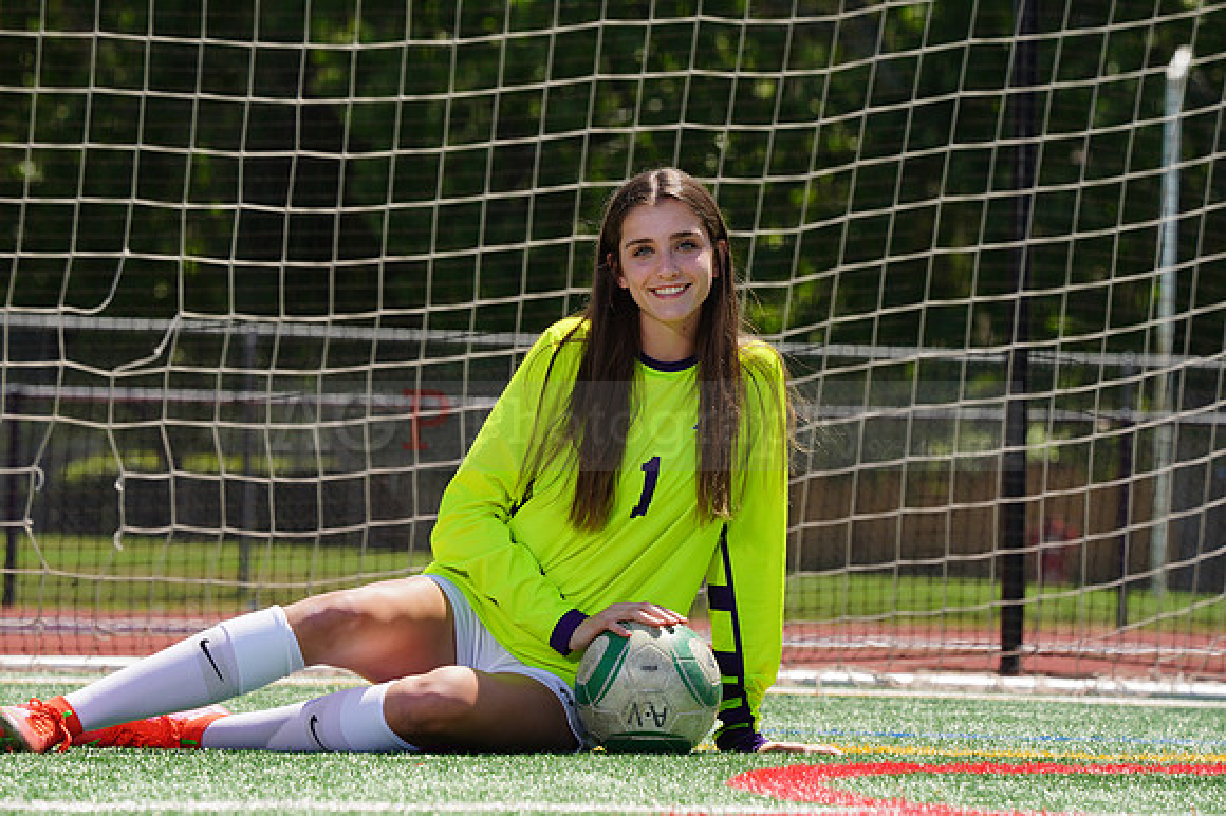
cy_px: 408
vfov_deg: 4.6
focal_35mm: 297
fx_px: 10108
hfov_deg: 6.9
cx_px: 613
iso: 200
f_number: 13
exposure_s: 1/250
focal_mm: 297
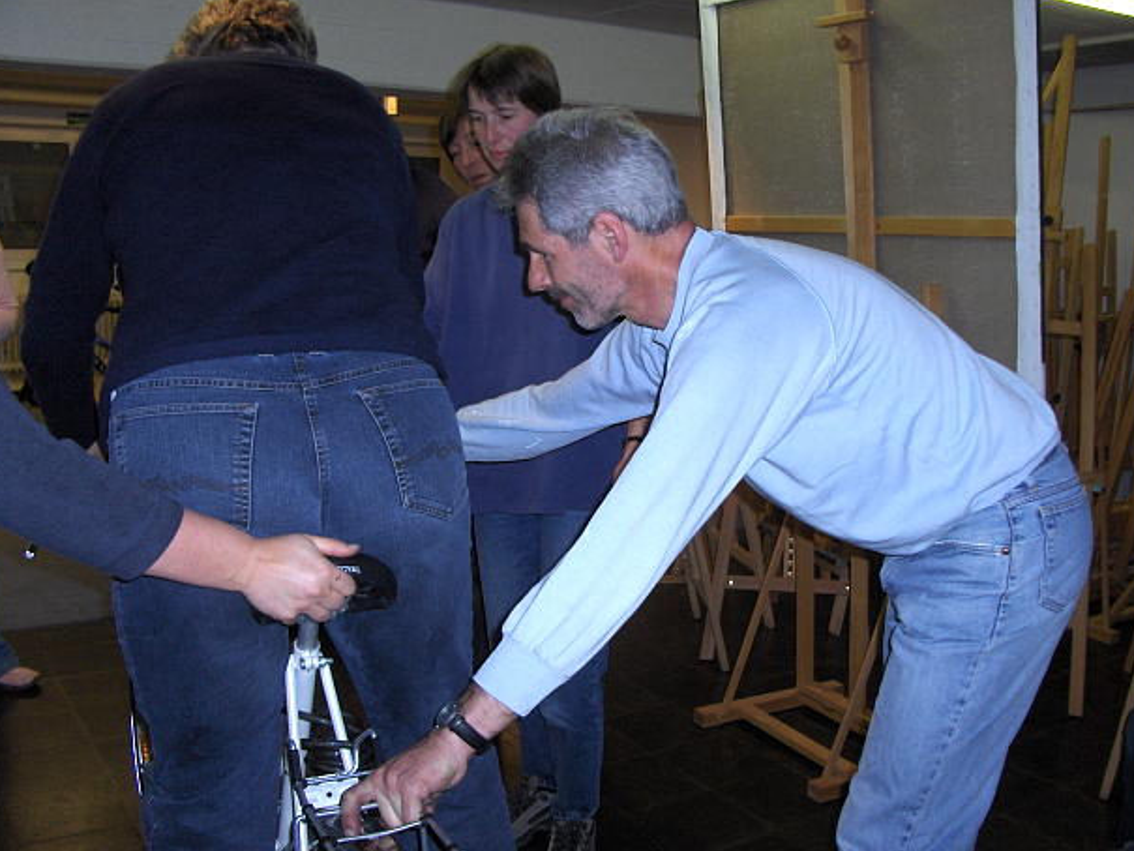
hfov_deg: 50.1
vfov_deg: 38.7
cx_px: 559
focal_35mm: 37
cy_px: 446
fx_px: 1212
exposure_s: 1/60
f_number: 2.6
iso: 100
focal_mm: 5.8
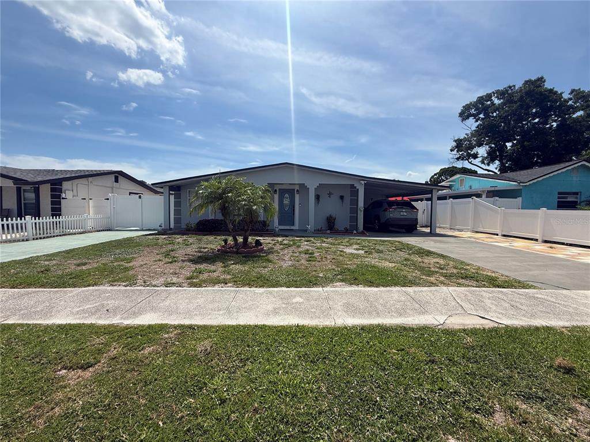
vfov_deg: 85.7
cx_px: 295
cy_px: 221
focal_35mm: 14
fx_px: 239
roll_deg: -1.2
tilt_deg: -3.3
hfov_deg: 102.1
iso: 50
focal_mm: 2.22
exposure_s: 1/2976
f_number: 2.2
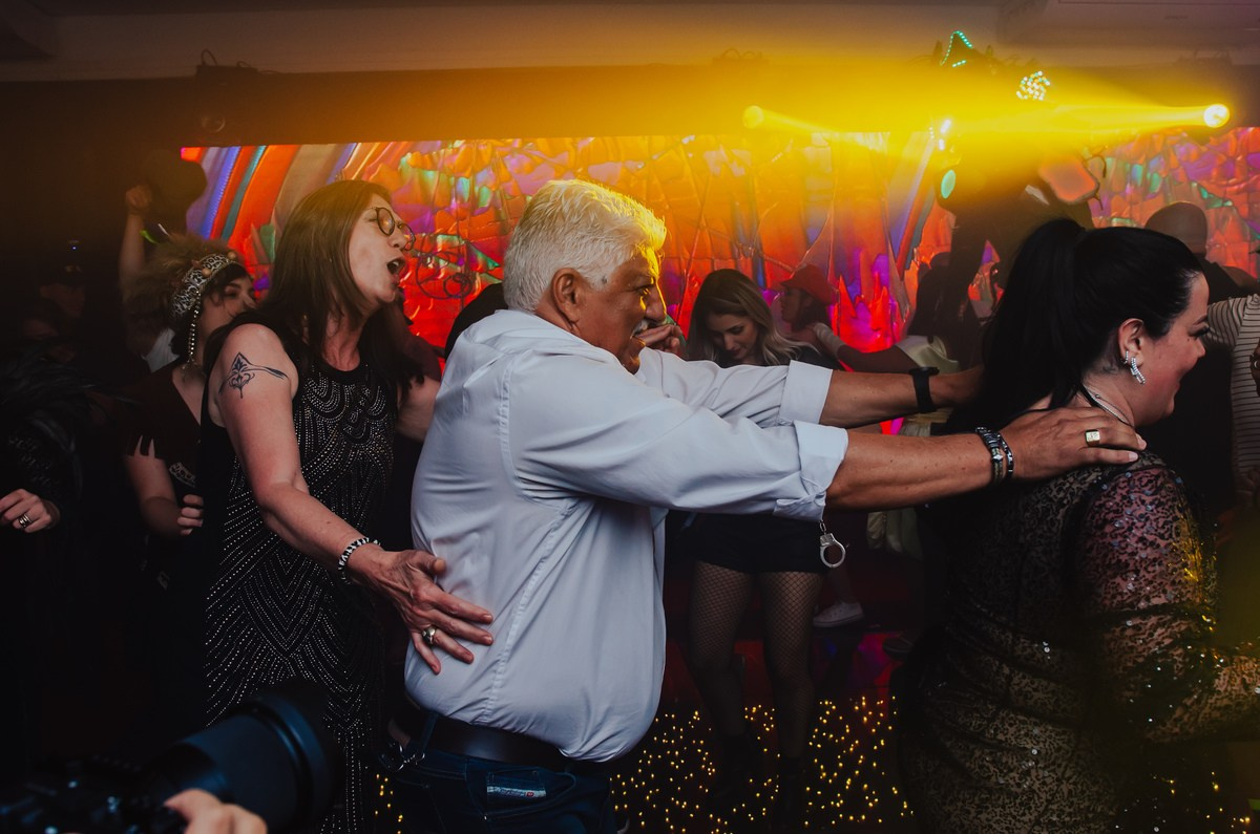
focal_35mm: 29
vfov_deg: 44.5
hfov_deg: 63.5
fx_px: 1018
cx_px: 630
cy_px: 384
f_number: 4
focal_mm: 18
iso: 500
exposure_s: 1/200
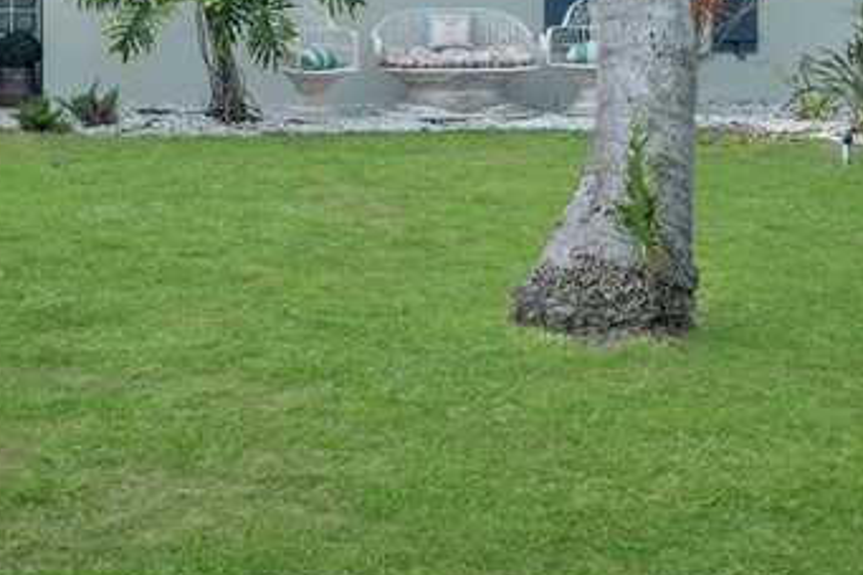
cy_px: -95
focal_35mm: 102
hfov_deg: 19.2
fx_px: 2444
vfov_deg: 13.1
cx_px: -84
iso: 100
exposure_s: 1/10
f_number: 13
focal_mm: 32
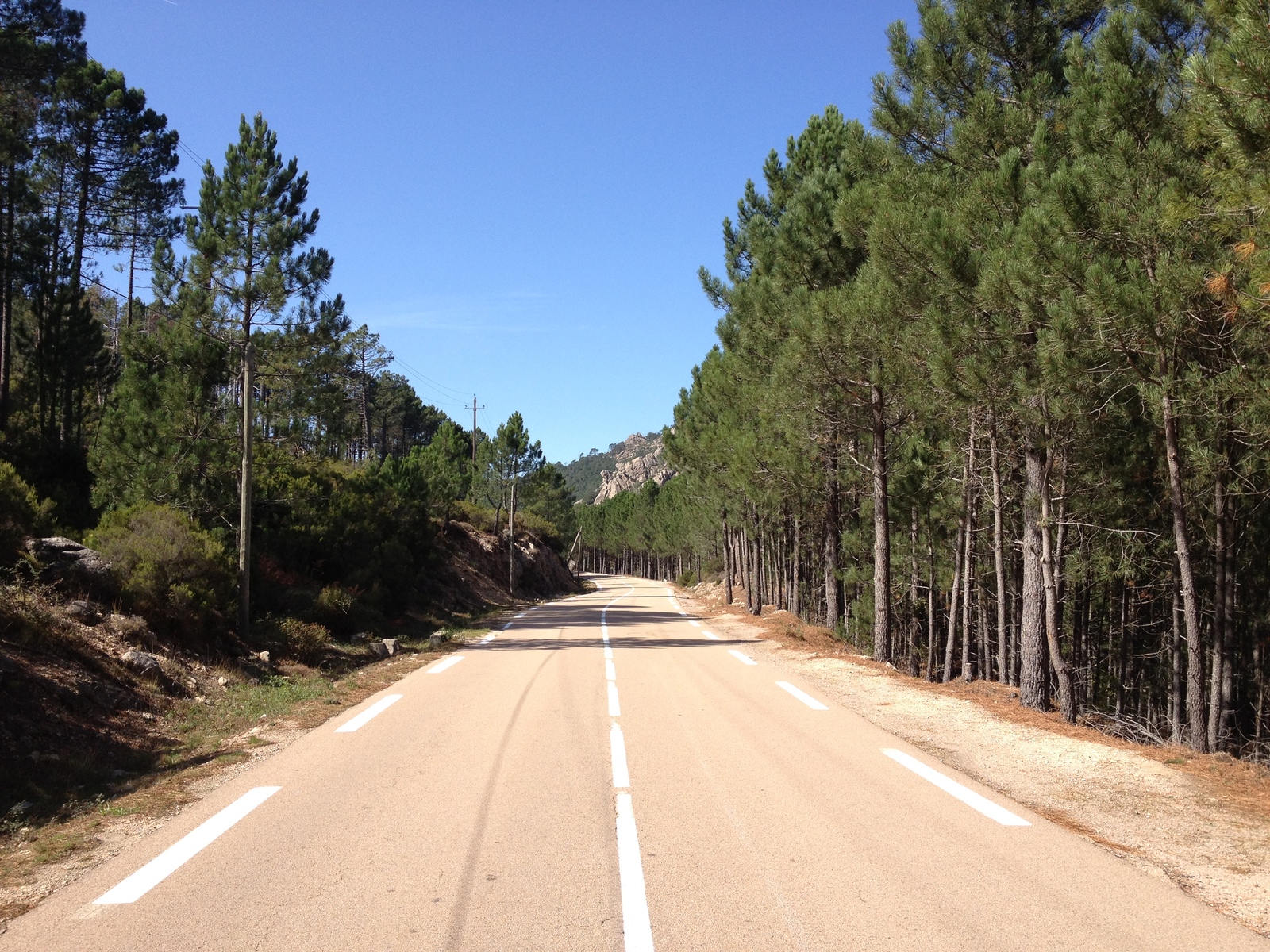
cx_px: 635
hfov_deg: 52.6
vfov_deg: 40.7
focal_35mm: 35
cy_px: 476
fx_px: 1284
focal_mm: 4.28
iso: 64
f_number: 2.4
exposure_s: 1/935
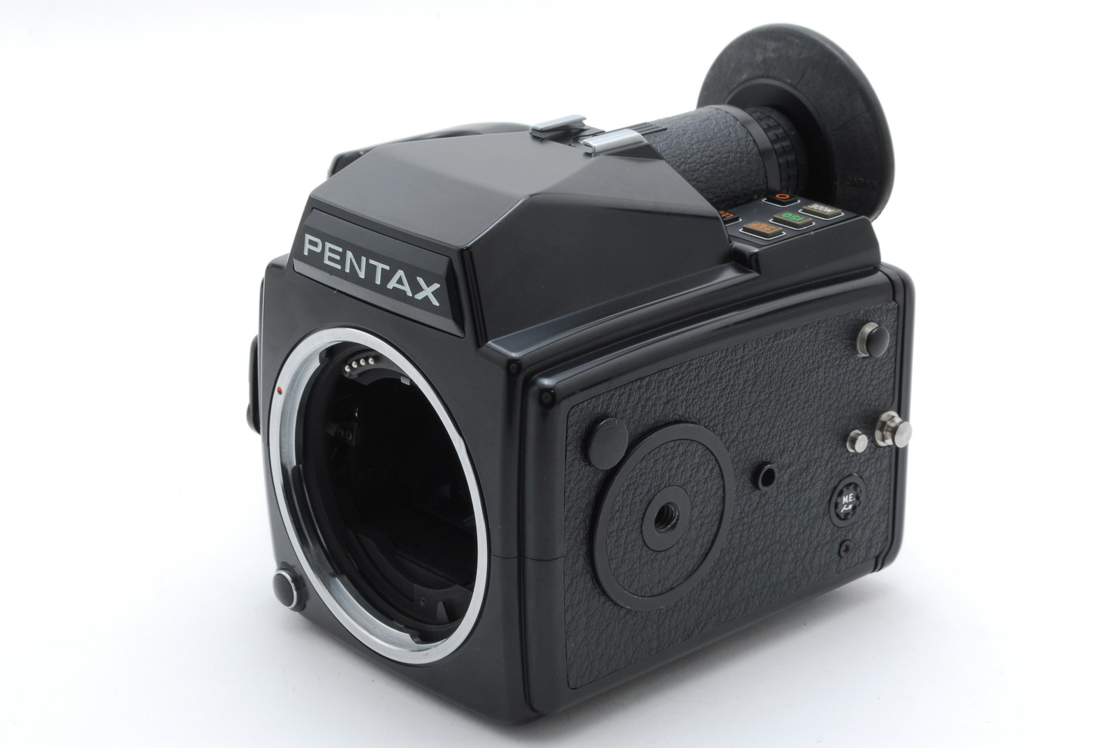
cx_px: 559
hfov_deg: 24.6
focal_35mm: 82
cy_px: 374
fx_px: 2565
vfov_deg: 16.6
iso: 320
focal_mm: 55
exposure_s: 1/100
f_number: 16
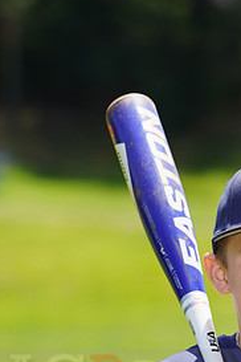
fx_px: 4458
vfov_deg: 4.6
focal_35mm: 444
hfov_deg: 3.1
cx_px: 230
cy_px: 367
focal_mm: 209
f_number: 7.1
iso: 100
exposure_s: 1/250
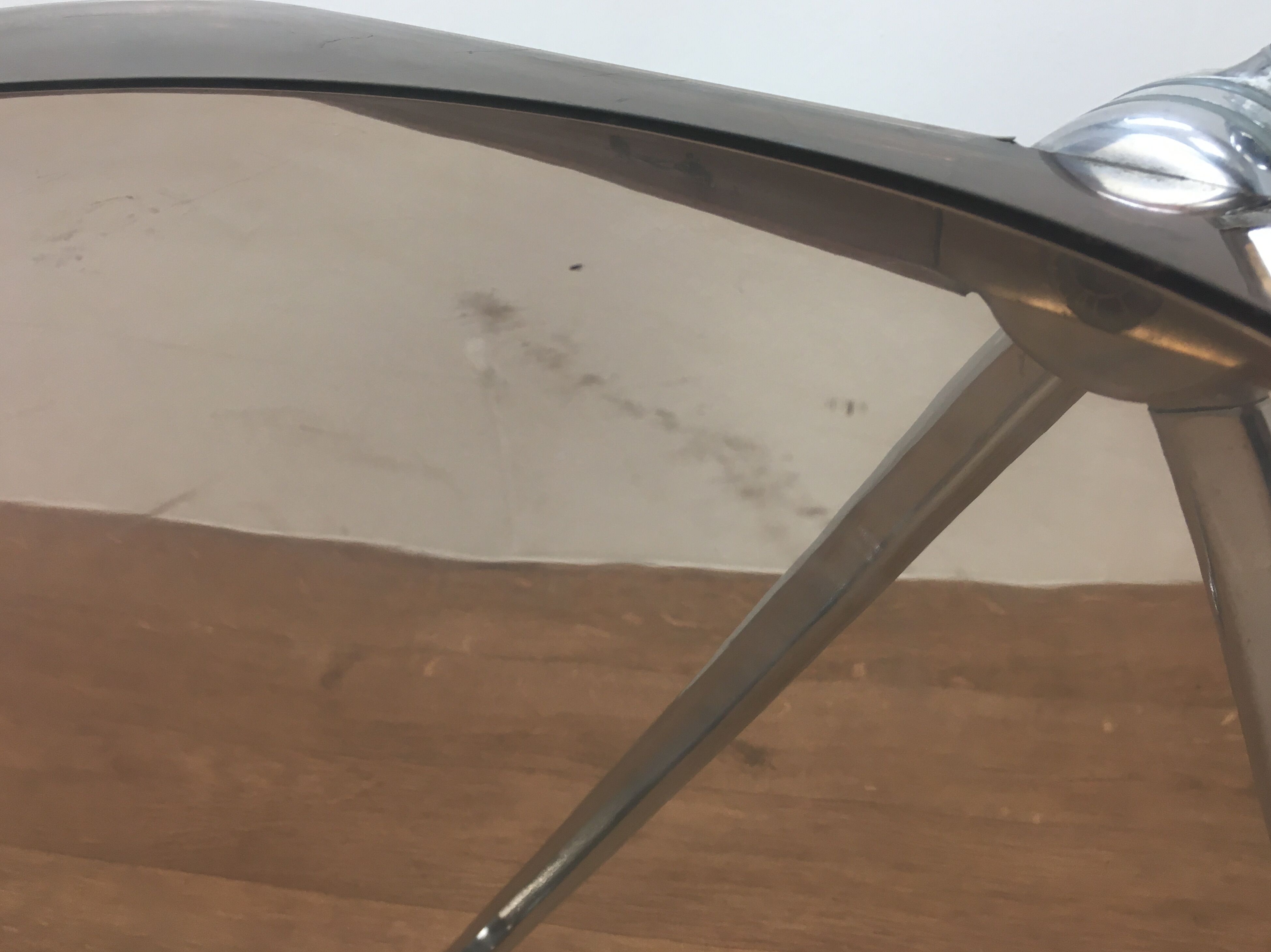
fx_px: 1101
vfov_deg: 46.8
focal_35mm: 30
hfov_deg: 60.0
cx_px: 626
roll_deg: +2.9
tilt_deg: -28.6
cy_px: 466
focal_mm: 4.15
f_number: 2.2
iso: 32
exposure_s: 1/33
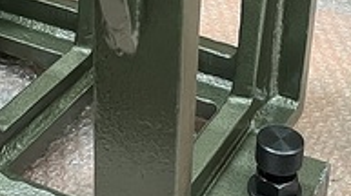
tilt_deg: -24.2
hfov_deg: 22.6
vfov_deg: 12.4
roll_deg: -0.8
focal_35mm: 94
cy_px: -73
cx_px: 109
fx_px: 874
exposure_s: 1/50
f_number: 1.6
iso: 400
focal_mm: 5.1
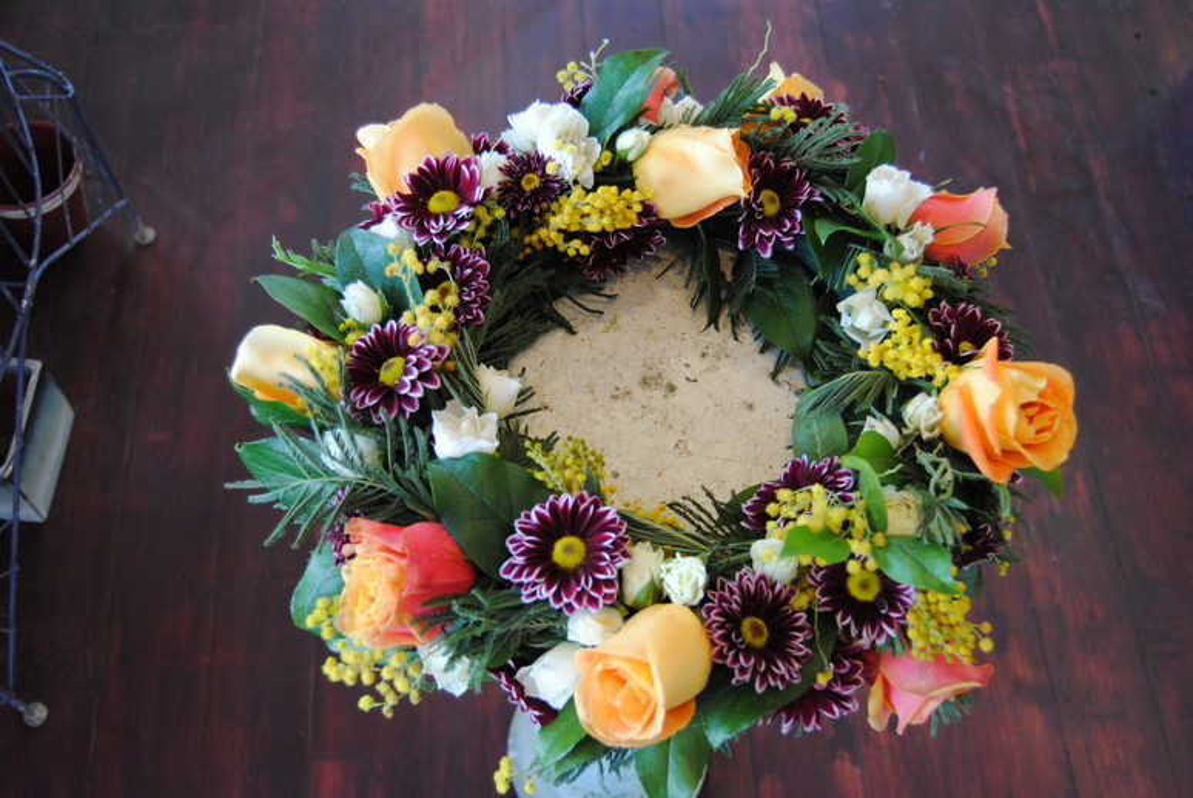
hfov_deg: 49.5
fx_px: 1294
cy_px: 399
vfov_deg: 34.3
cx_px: 596
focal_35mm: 39
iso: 400
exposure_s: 1/50
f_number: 4
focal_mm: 26
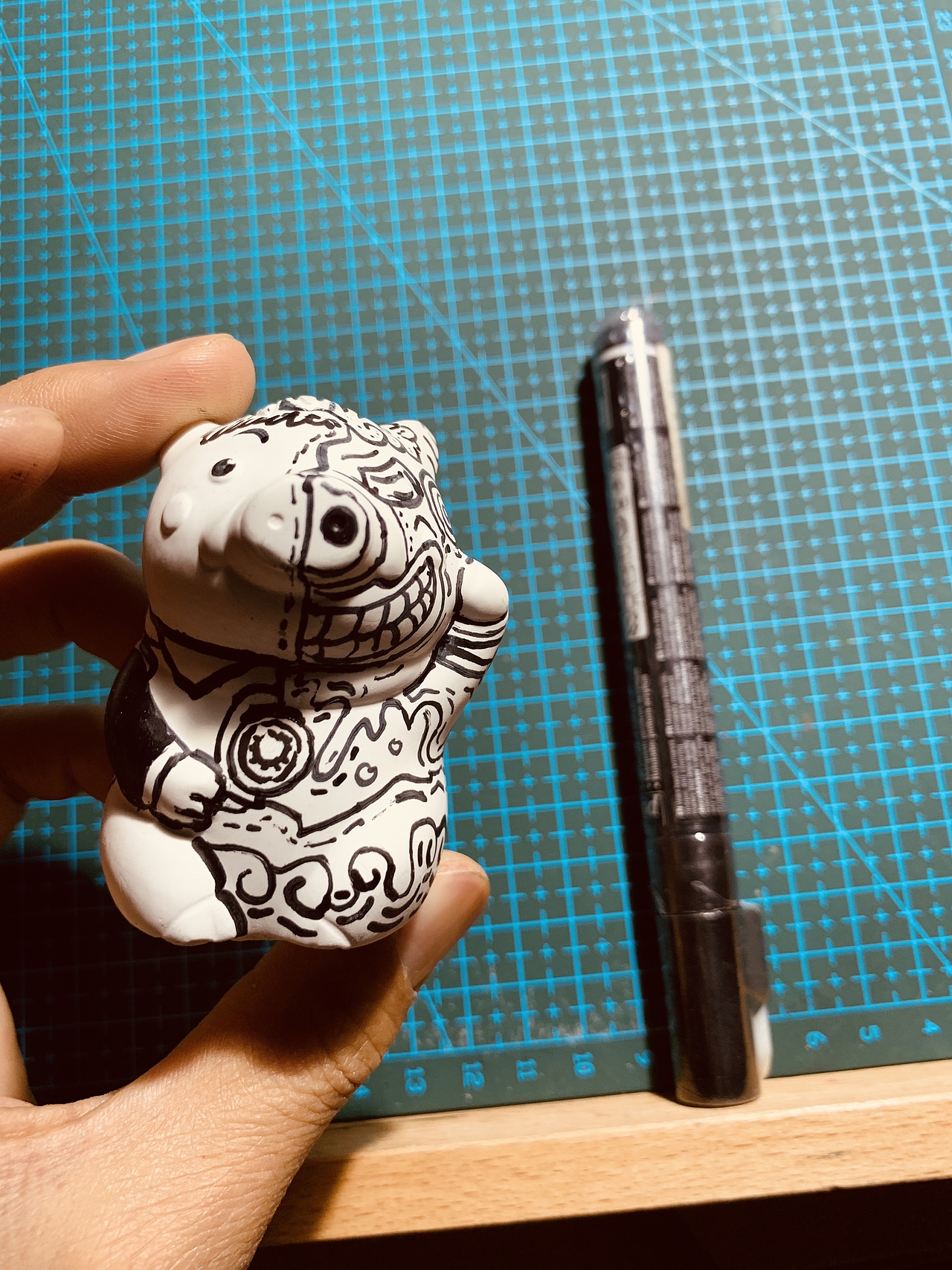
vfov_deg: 67.3
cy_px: 635
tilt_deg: -49.6
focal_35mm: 26
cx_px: 476
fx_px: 954
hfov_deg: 53.1
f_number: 1.8
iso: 64
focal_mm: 4.25
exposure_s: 1/50
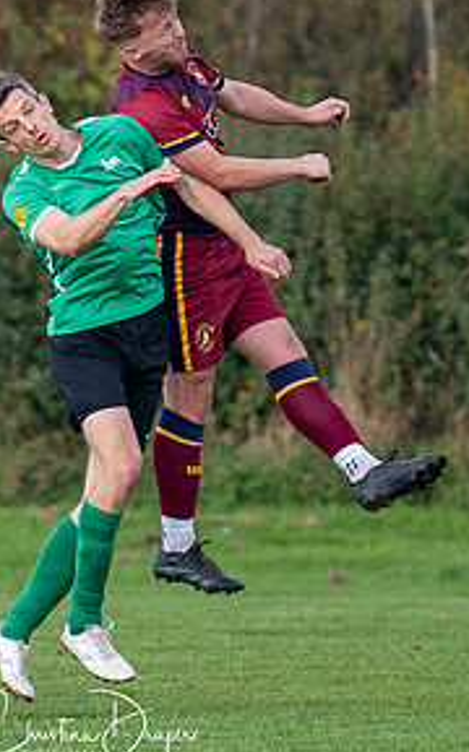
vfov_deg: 2.4
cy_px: 203
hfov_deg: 1.5
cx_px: 53
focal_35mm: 869
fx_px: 17816
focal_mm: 200
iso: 320
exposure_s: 1/1600
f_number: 2.8
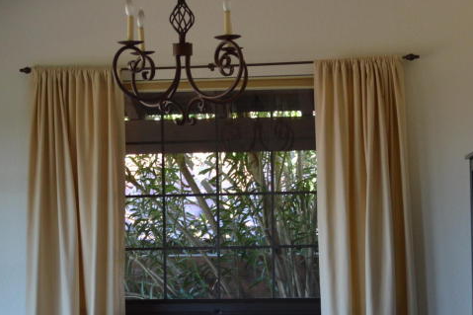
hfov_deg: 21.6
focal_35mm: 94
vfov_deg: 14.4
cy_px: 299
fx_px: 1235
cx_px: 154
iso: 400
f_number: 4.5
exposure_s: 1/80
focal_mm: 26
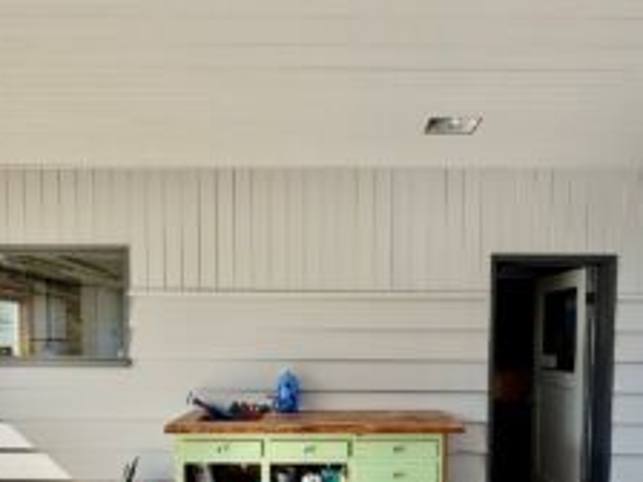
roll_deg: -0.8
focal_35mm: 25
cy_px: 359
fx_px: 464
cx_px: 324
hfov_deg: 69.4
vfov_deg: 52.6
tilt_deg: -2.4
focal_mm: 2.22
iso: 50
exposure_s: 1/502
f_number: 2.2
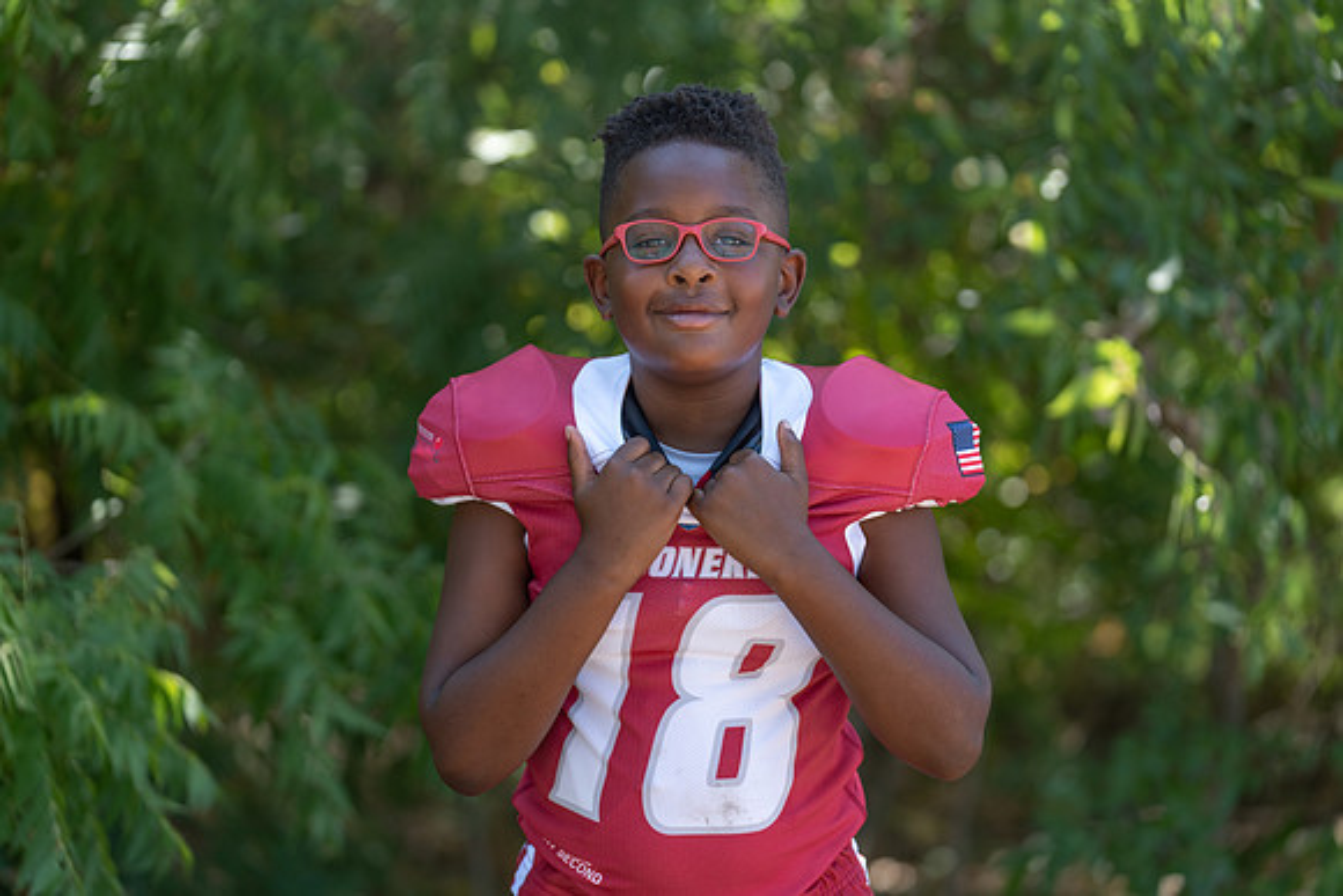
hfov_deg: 18.3
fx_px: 4179
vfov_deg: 12.2
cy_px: 448
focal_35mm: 112
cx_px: 672
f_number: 2.8
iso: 100
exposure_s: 1/320
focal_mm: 112
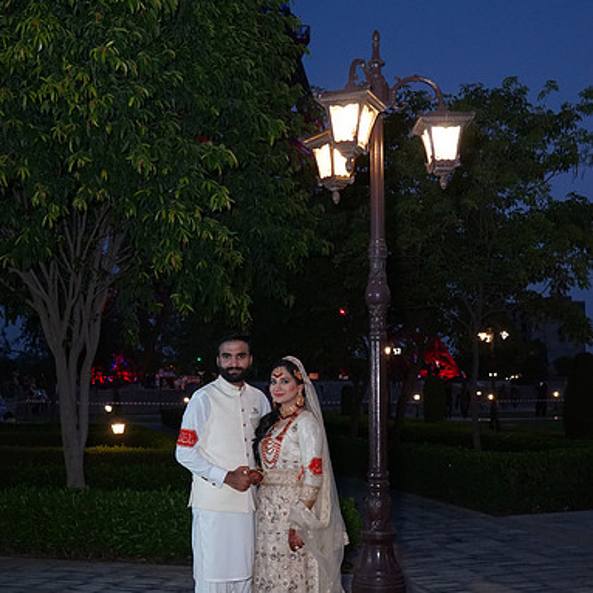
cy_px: 387
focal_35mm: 45
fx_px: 872
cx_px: 295
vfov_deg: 37.2
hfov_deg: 37.6
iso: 3200
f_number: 4
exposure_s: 1/125
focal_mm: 35
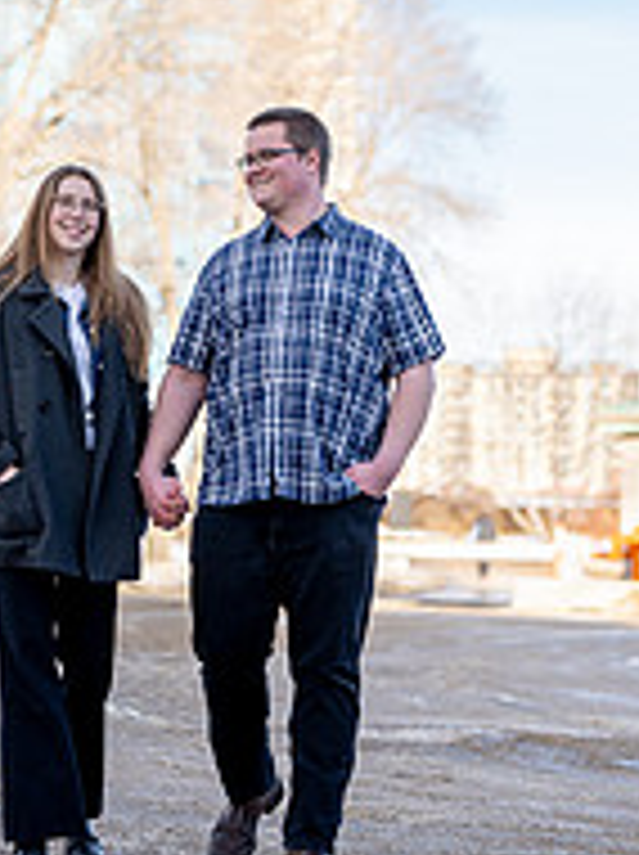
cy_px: 189
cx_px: 112
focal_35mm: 114
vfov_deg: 17.2
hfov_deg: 12.9
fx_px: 2812
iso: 320
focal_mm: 50
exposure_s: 1/6400
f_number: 1.8
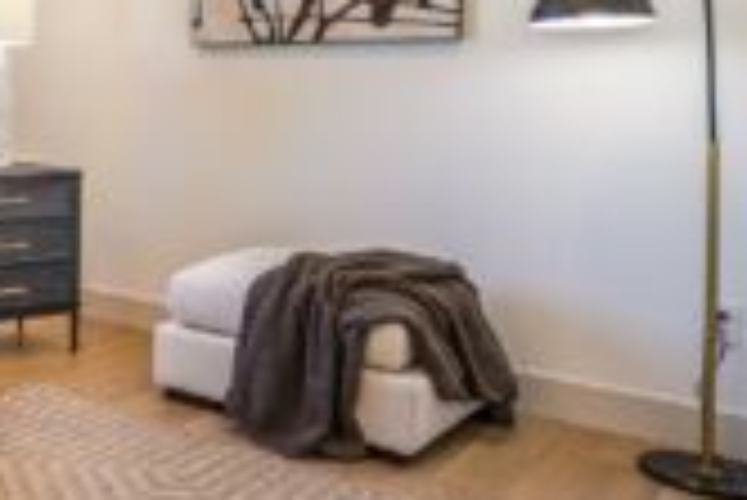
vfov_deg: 32.0
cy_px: 119
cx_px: -140
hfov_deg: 36.9
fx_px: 851
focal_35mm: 41
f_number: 2.8
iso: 400
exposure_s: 1/200
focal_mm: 17
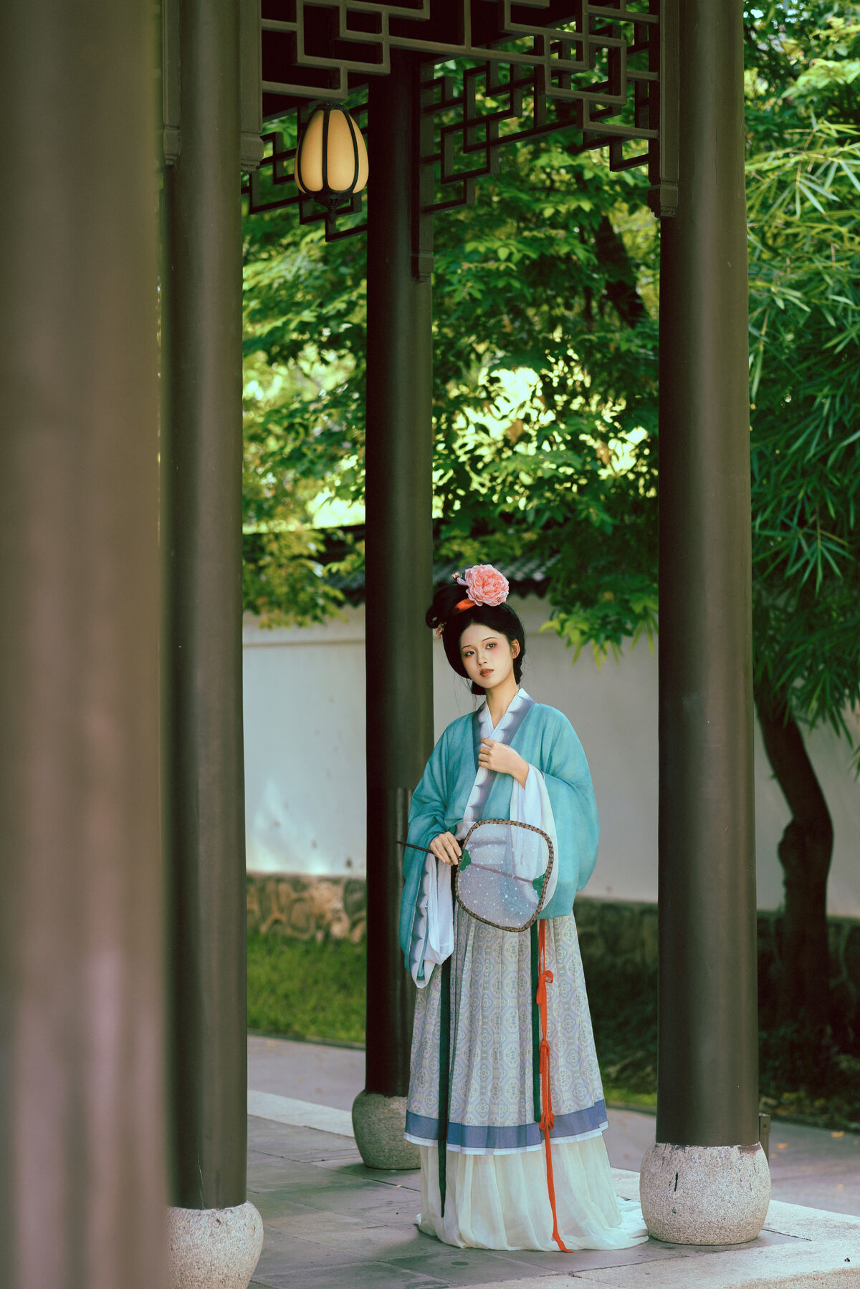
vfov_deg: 23.9
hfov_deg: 16.1
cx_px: 430
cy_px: 644
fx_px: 3046
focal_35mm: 85
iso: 100
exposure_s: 1/125
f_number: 3.2
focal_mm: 85
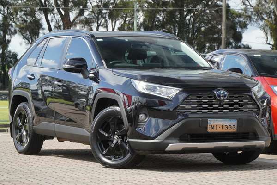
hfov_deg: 17.5
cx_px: 138
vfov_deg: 11.7
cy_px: 92
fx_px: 900
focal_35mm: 117
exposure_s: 1/400
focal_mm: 78
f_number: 9
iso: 800
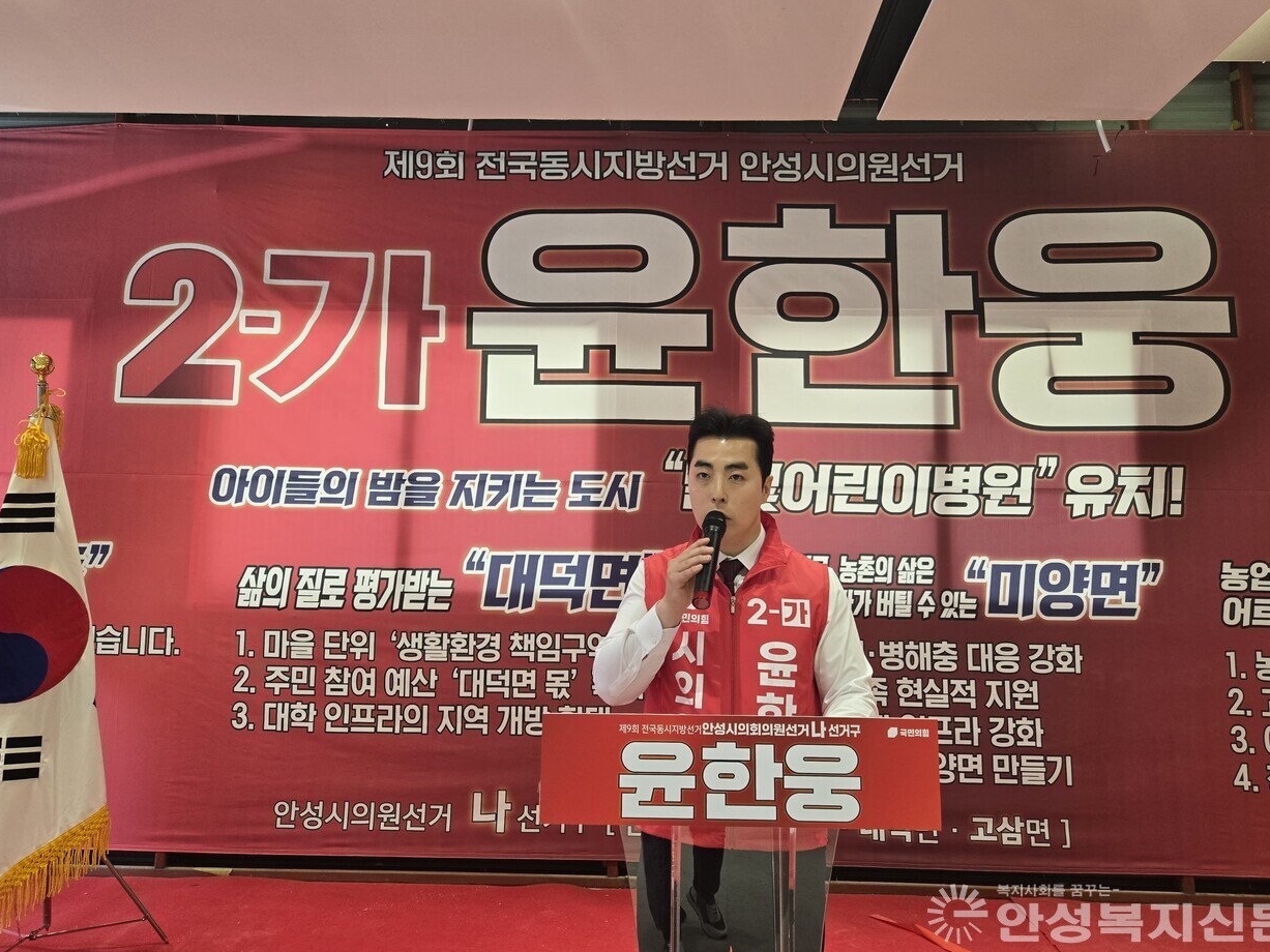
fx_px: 880
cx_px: 649
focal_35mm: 24
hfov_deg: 71.6
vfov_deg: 56.8
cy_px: 463
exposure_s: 1/120
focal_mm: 5.4
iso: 160
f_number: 1.8
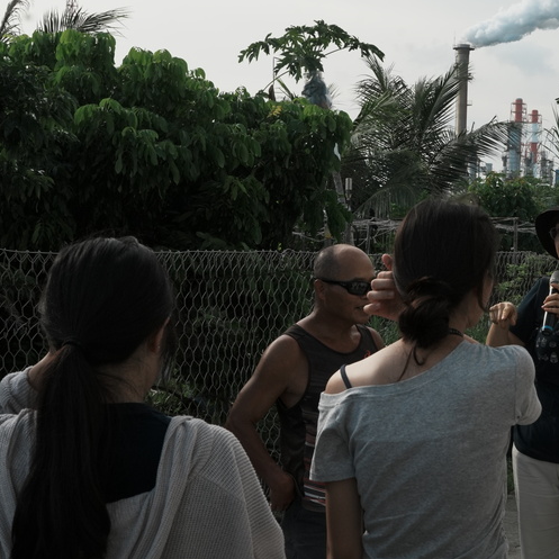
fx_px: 1462
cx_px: 548
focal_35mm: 80
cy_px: 250
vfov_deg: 21.6
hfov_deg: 21.0
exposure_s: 1/500
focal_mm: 39
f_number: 13
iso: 500
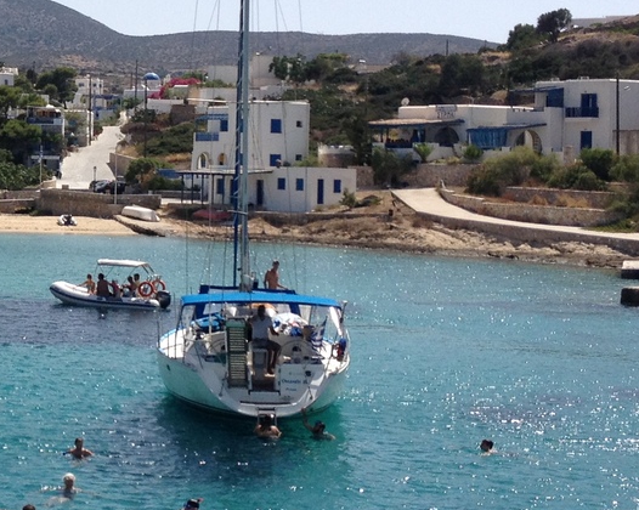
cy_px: 151
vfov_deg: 14.8
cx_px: -19
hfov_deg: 18.0
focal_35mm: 104
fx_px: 1965
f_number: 2.4
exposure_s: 1/2208
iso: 50
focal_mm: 4.28
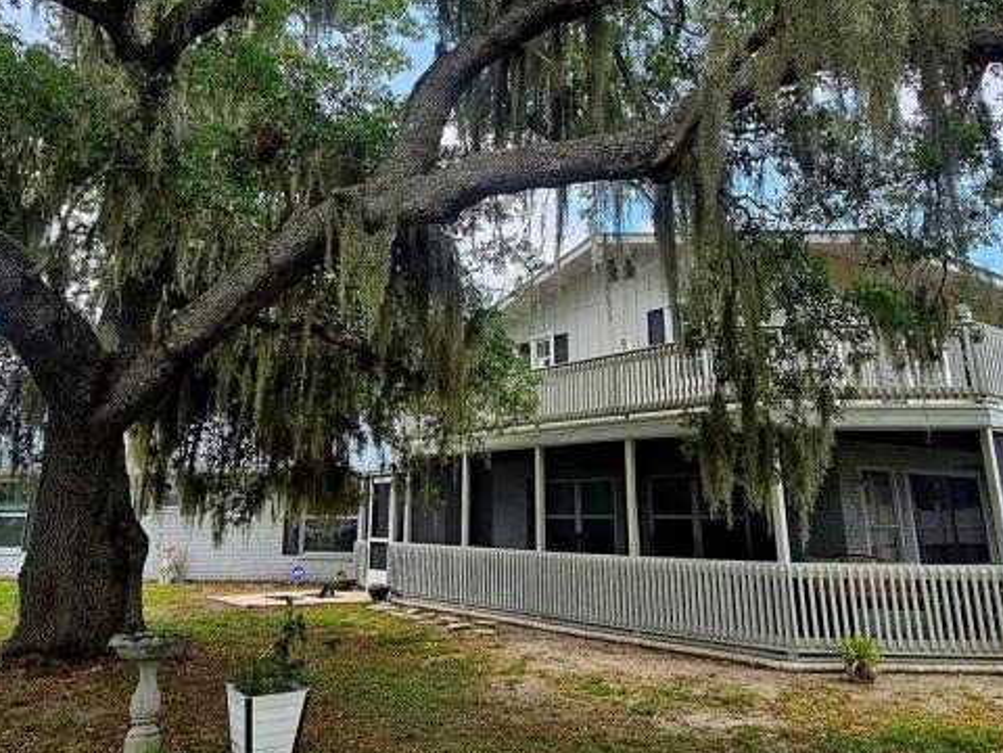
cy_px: 241
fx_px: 753
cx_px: 491
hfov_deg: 67.3
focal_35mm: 26
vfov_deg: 51.9
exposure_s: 1/400
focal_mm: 2.2
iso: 50
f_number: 2.2
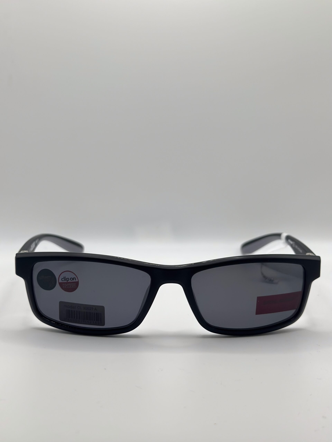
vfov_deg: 39.7
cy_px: 221
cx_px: 166
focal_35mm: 48
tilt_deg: -15.1
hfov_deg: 30.3
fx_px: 614
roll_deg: -0.1
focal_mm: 6.86
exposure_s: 1/756
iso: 80
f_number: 1.78
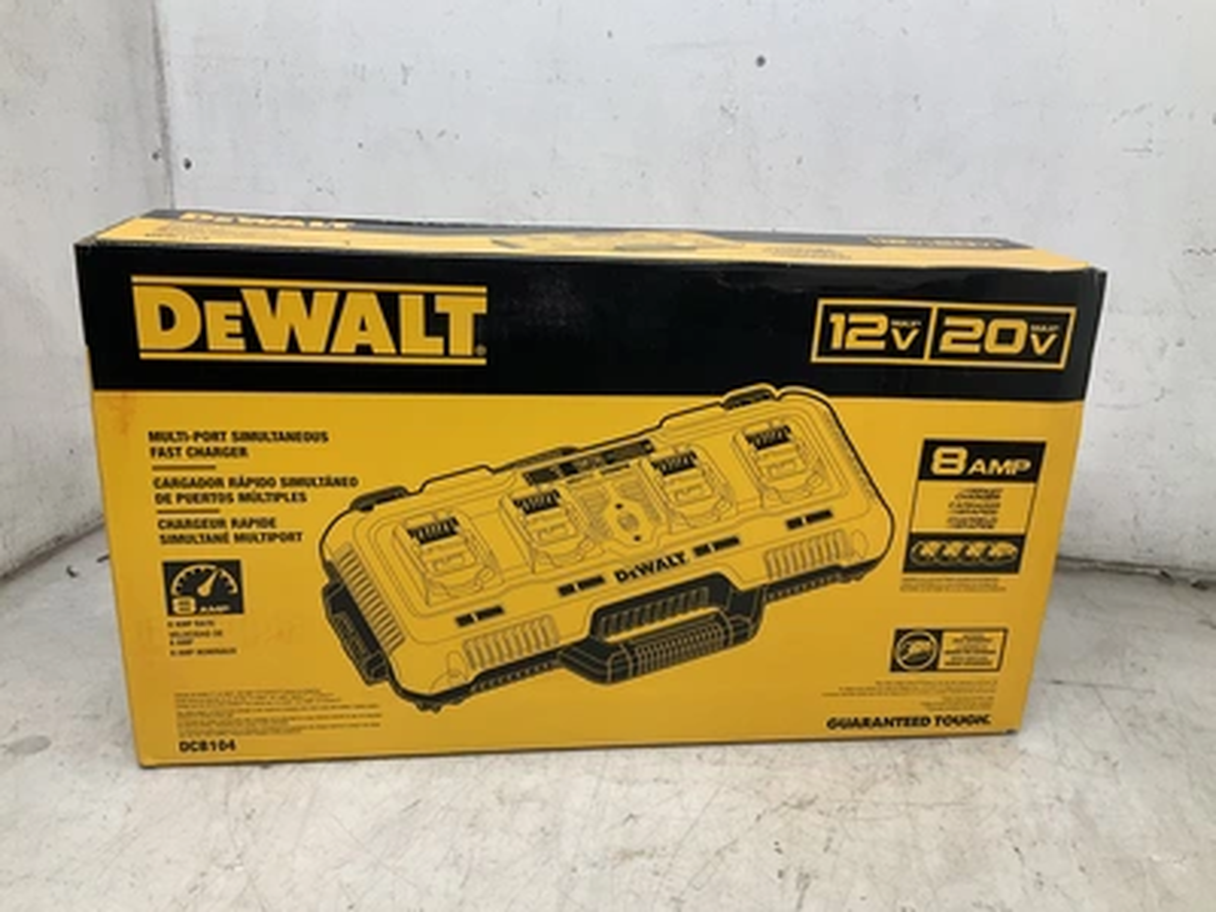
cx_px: 608
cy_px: 456
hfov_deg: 61.7
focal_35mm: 29
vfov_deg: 48.2
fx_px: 1019
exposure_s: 1/120
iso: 40
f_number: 1.8
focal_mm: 3
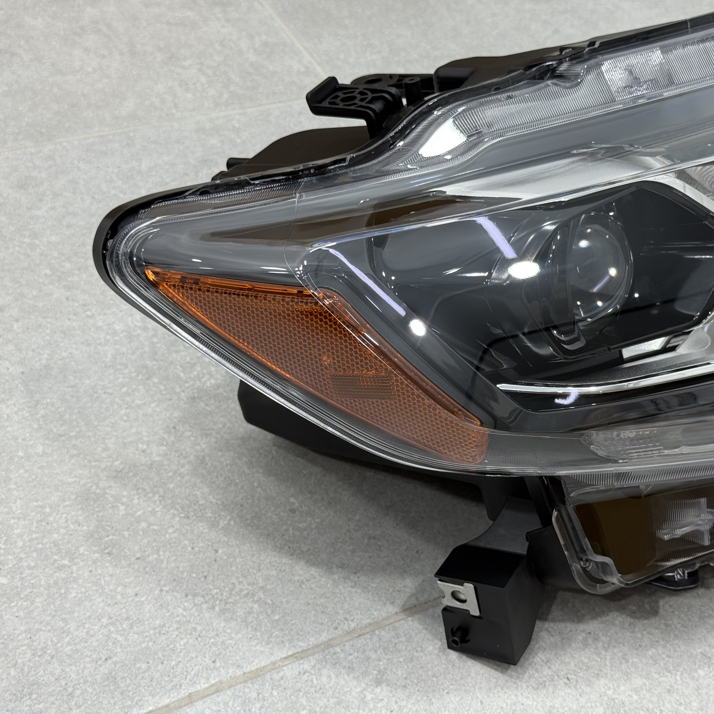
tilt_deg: -42.0
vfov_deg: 30.0
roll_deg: -12.7
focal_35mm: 57
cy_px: 355
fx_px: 1330
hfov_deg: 29.9
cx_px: 471
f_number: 1.78
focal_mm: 6.76
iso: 64
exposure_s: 1/100
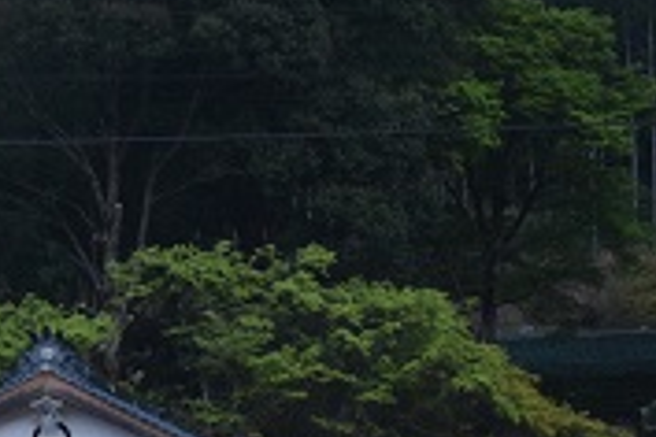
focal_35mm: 224
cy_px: 415
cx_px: 67
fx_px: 4088
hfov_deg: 9.1
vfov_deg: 6.1
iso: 2200
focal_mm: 55
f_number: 4
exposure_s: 1/60
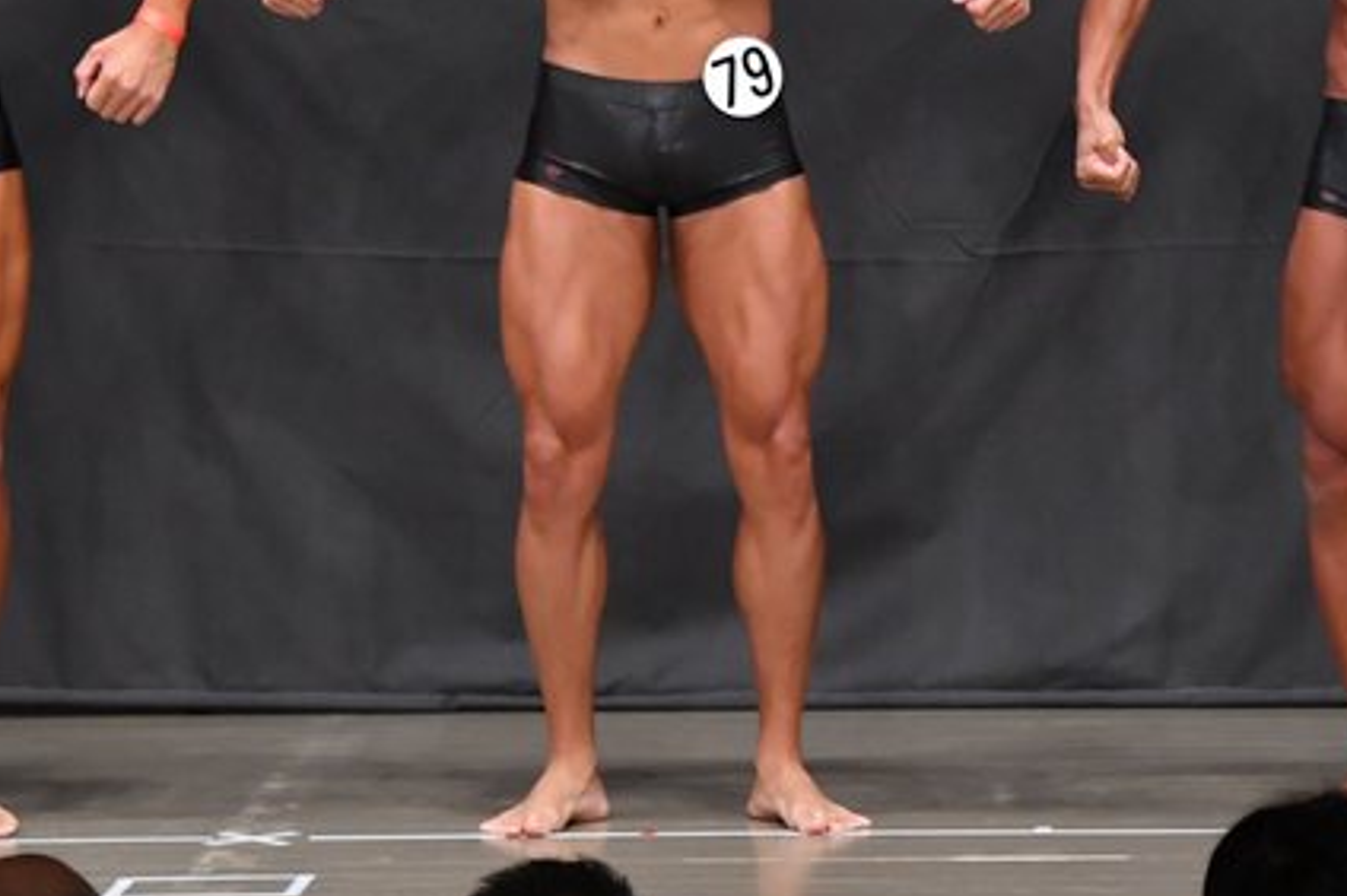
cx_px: 1075
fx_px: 14842
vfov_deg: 3.5
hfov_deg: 5.2
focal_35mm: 397
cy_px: 137
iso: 5000
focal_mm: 145
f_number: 5.6
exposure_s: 1/400
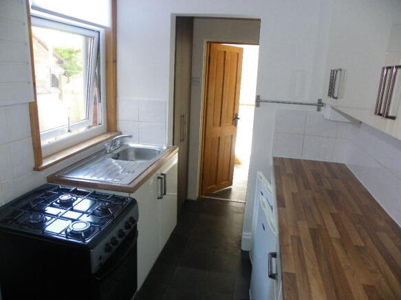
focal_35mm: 26
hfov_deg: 67.3
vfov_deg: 53.0
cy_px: 150
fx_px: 301
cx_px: 200
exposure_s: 1/60
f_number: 2.8
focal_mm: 4.6
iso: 250
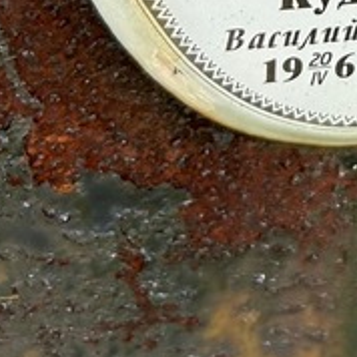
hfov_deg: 16.2
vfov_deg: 15.3
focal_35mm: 103
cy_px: -213
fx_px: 1202
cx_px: 423
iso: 50
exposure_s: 1/1112
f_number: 1.5
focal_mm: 5.7
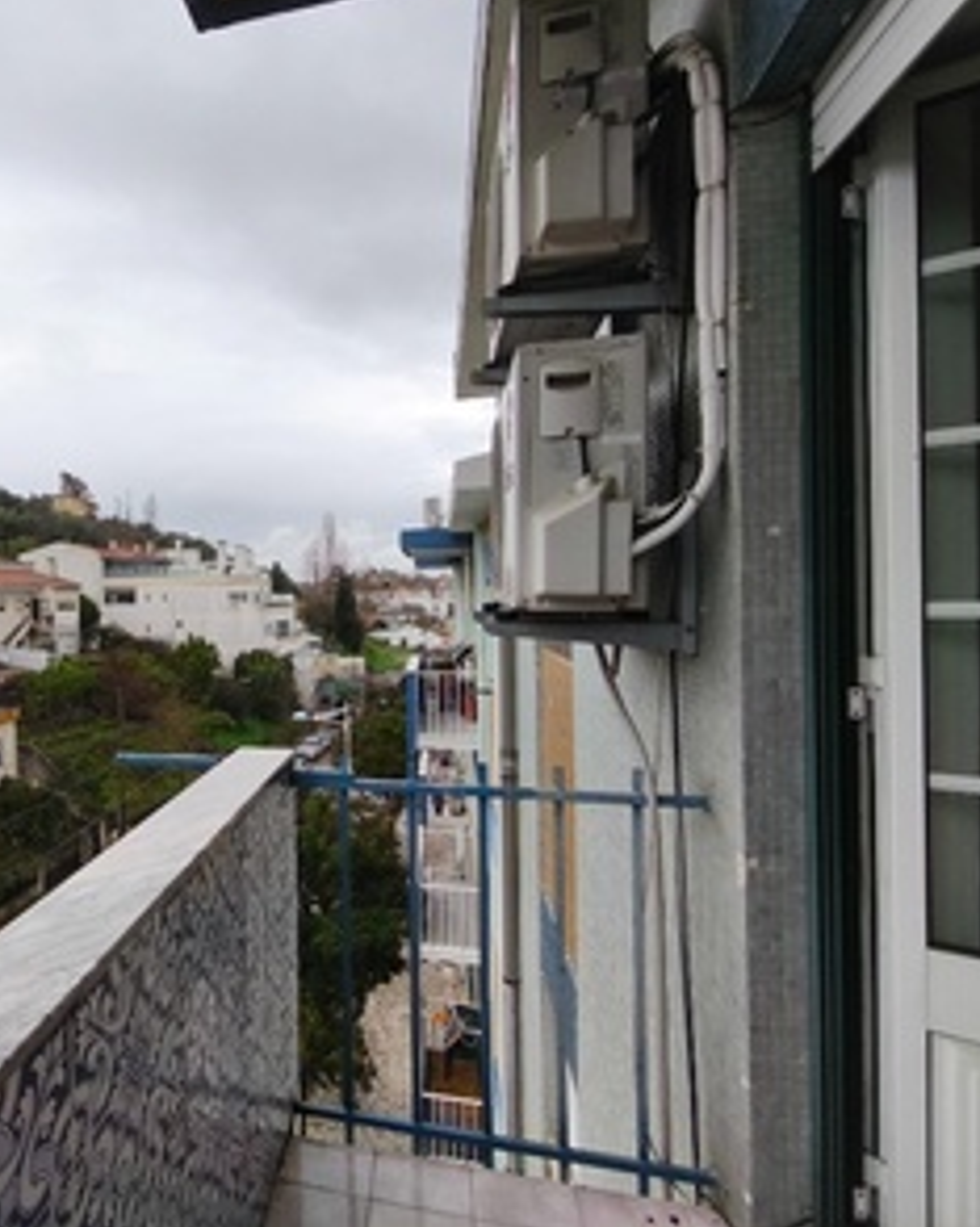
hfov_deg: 64.6
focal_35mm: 20
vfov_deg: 80.4
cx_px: 264
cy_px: 603
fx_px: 726
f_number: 2.2
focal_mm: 1.91
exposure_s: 1/476
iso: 50
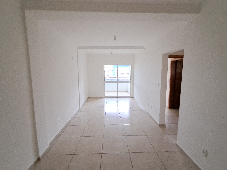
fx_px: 105
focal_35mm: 16
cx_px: 114
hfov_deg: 94.5
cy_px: 85
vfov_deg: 78.1
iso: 400
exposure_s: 1/24
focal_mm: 1.64
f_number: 2.2
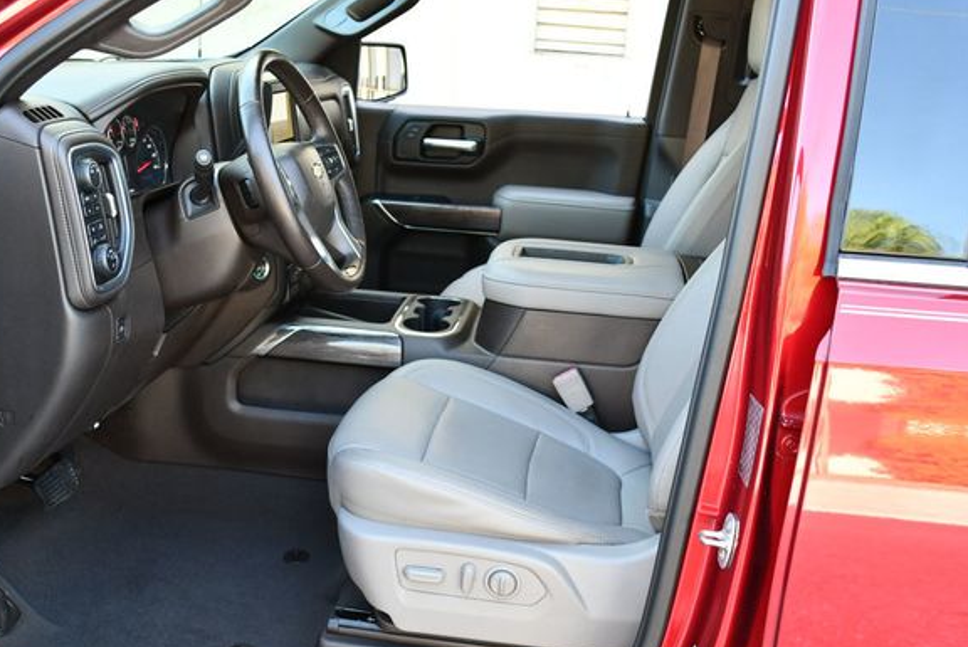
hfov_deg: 48.3
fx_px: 1076
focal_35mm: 40
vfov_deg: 33.4
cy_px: 355
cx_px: 434
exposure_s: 1/250
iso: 800
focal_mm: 18
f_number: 3.5
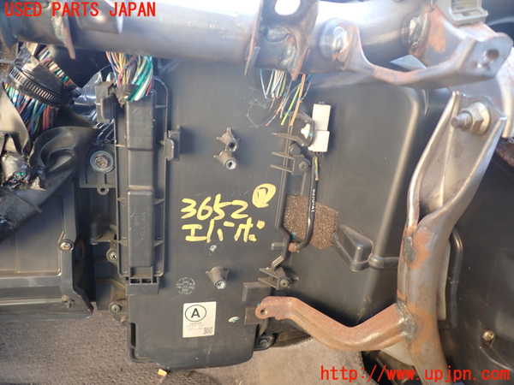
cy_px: 192
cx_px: 257
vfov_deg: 54.9
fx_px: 371
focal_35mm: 25
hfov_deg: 69.4
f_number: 2
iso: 200
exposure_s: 1/40
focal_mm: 4.5
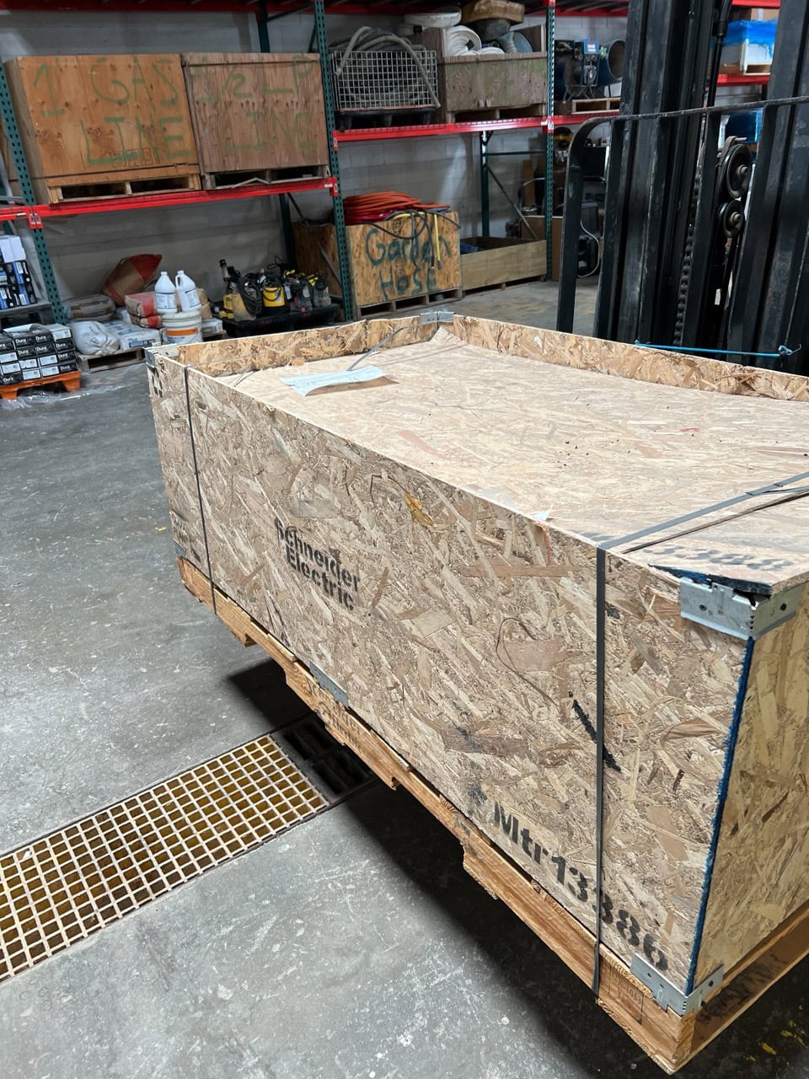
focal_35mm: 26
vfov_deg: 67.3
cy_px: 540
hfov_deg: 53.1
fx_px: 810
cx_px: 404
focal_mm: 5.7
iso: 125
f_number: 1.5
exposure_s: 1/121
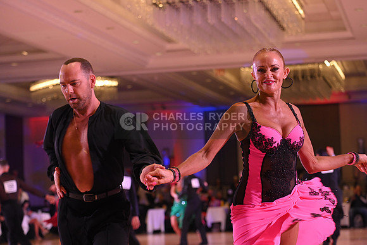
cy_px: 122
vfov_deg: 14.9
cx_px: 184
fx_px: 938
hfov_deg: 22.1
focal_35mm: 92
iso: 1600
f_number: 5
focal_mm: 92
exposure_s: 1/200
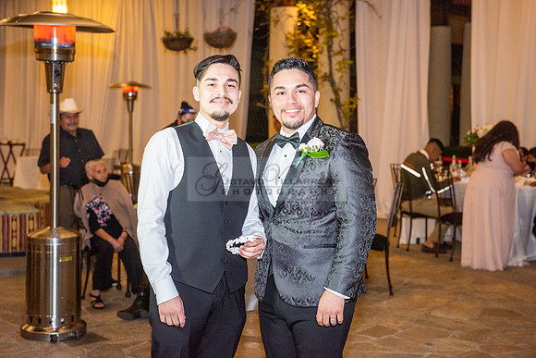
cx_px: 268
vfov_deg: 24.2
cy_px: 179
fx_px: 834
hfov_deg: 35.6
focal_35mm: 56
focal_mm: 56
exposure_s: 1/160
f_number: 4
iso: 1600
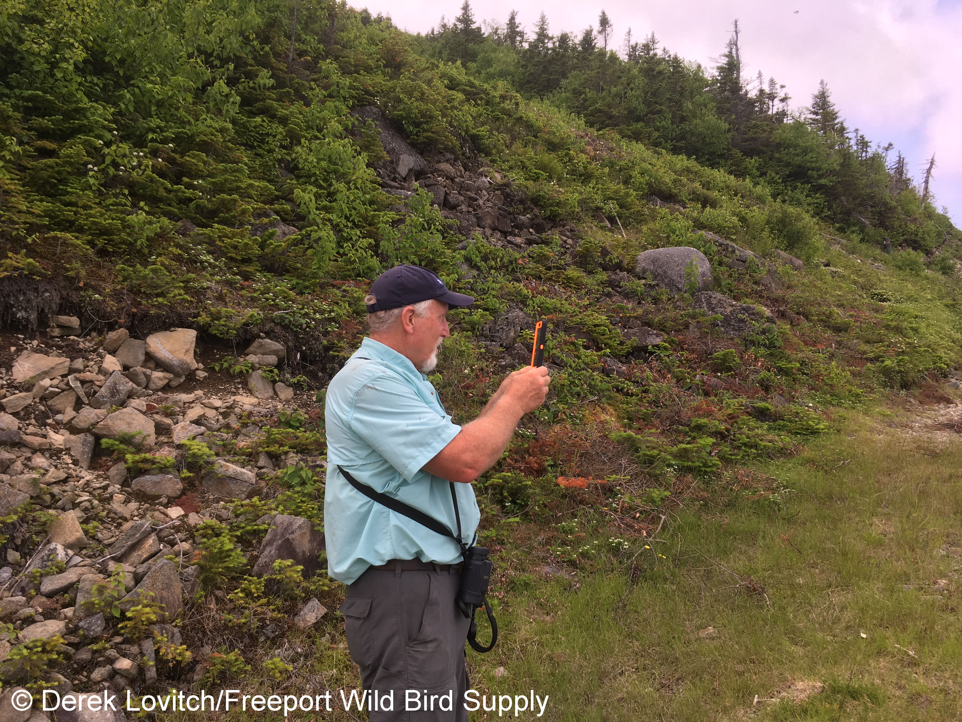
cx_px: 481
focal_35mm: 29
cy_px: 361
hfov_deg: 61.7
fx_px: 806
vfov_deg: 48.2
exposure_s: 1/541
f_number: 2.2
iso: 25
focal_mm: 4.15
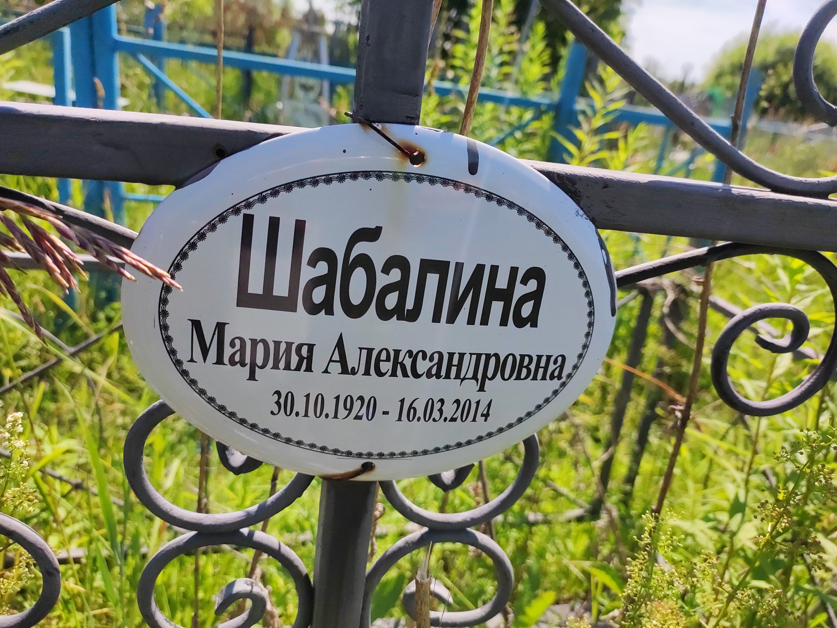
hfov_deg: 69.4
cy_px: 314
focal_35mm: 25
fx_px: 604
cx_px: 418
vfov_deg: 54.9
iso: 400
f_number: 1.79
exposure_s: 1/10000
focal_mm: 4.7
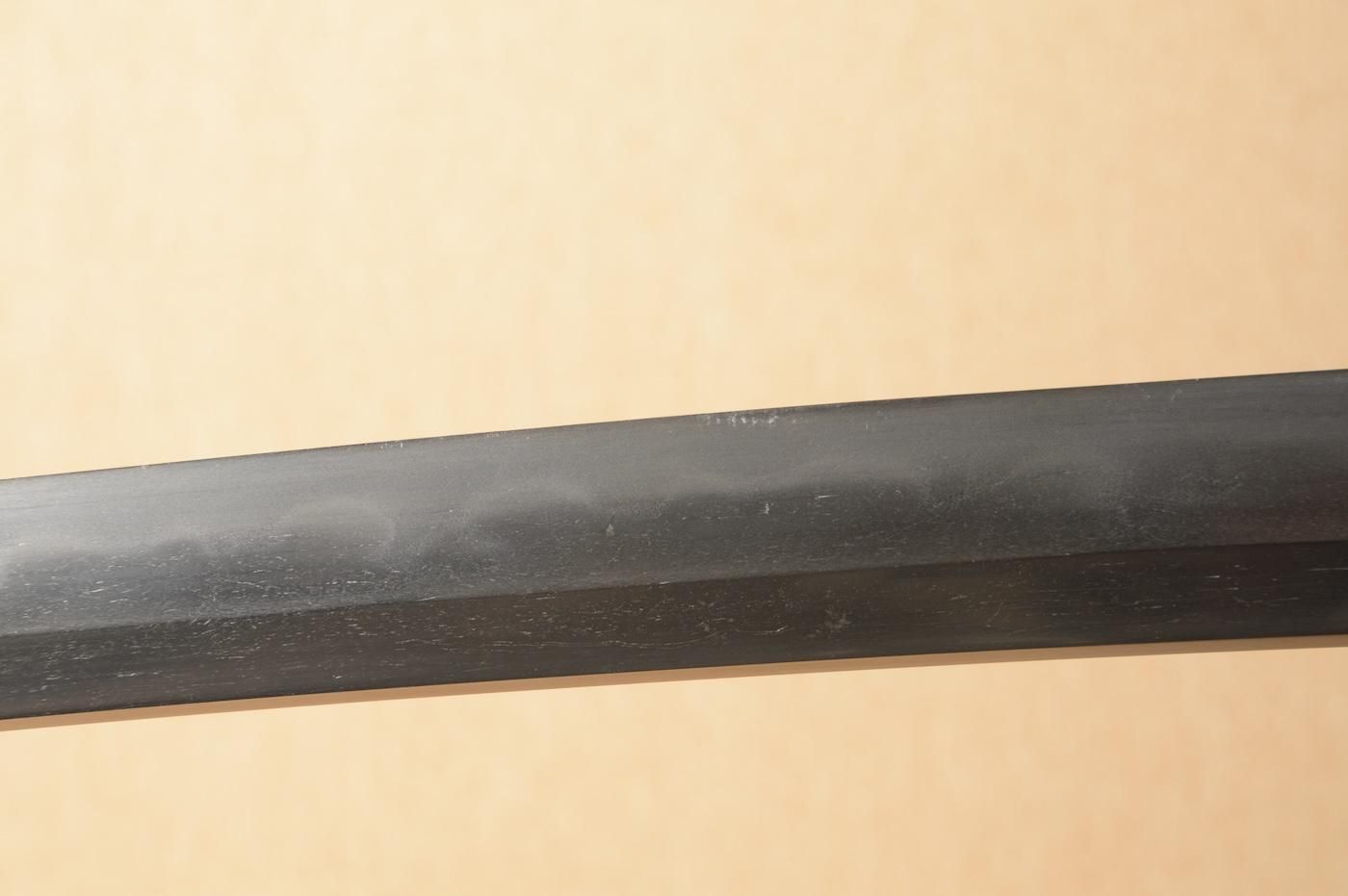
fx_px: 5051
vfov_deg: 10.1
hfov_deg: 15.2
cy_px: 448
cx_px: 674
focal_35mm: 135
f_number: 11
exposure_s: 1/1.6
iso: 400
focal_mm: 90
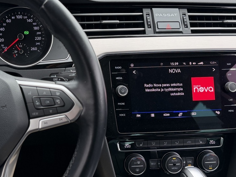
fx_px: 320
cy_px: 74
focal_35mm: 47
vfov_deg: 30.8
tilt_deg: -25.6
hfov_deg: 38.7
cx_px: 43
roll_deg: +1.1
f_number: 1.78
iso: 160
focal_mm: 6.76
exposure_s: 1/170
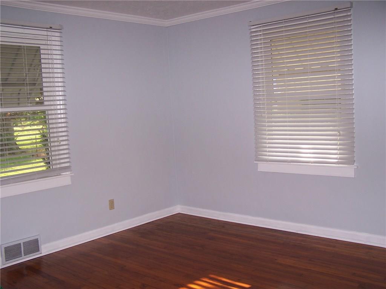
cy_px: 144
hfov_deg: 49.0
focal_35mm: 38
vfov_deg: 37.7
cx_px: 193
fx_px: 424
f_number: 2.8
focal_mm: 6.3
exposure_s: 1/60
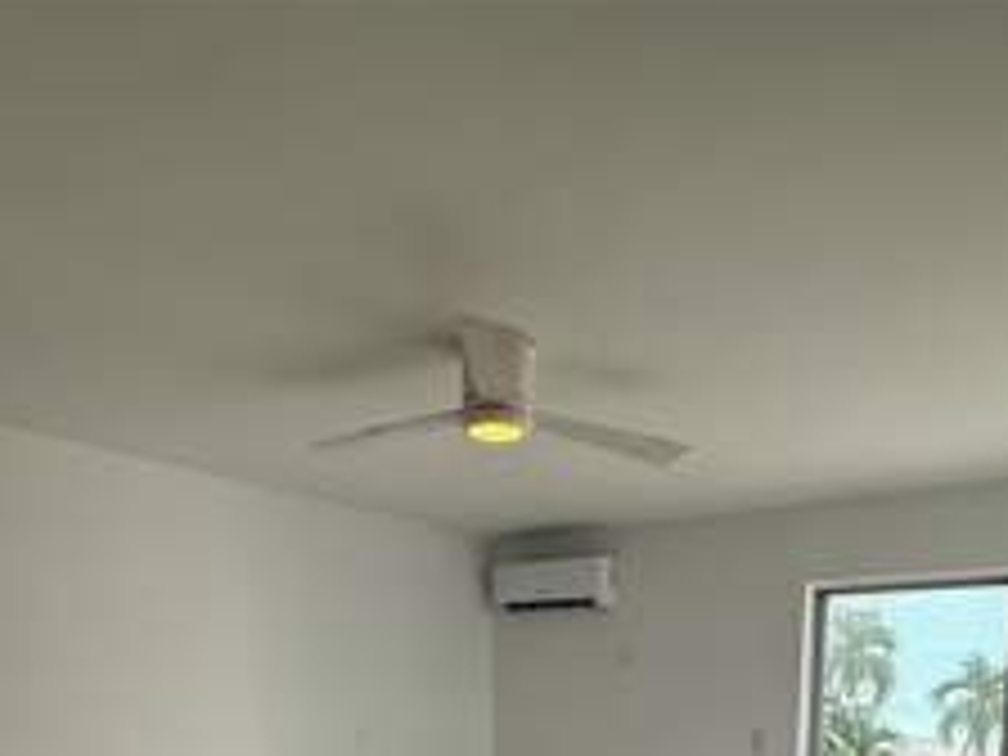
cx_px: 500
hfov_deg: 60.0
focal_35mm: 30
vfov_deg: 40.1
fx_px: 874
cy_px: 783
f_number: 2.2
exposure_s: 1/280
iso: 64
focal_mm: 2.22
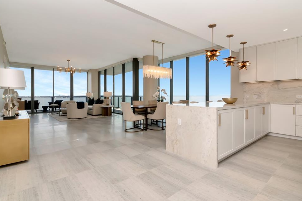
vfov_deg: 68.7
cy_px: 101
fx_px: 147
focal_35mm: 18
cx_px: 152
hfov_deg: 91.5
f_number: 13
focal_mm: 11
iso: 800
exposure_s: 1/200
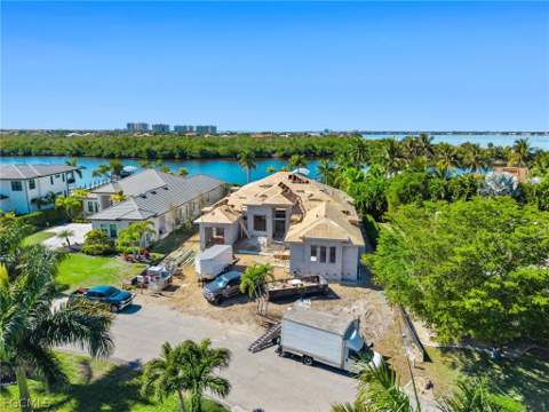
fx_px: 381
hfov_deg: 71.6
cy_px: 206
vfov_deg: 56.8
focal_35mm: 24
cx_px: 274
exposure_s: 1/500
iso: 100
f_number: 1.8
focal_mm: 8.67
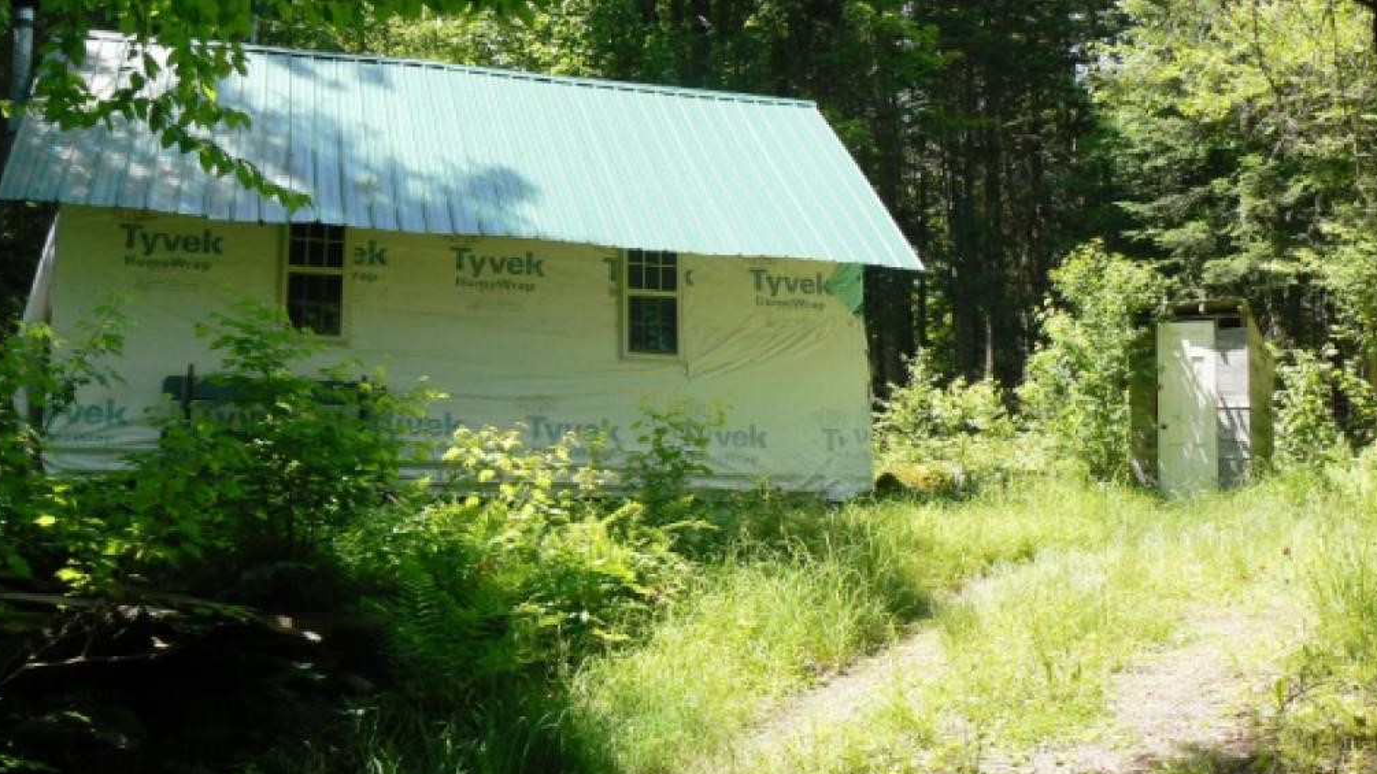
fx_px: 1460
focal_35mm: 40
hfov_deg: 50.5
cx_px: 684
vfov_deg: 29.5
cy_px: 262
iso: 80
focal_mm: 6
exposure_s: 1/125
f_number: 5.6
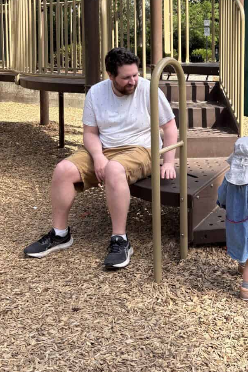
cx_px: 213
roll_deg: -0.1
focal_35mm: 48
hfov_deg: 27.3
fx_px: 496
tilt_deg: -4.4
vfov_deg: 40.1
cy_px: 100
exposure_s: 1/1155
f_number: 1.6
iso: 50
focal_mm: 5.96
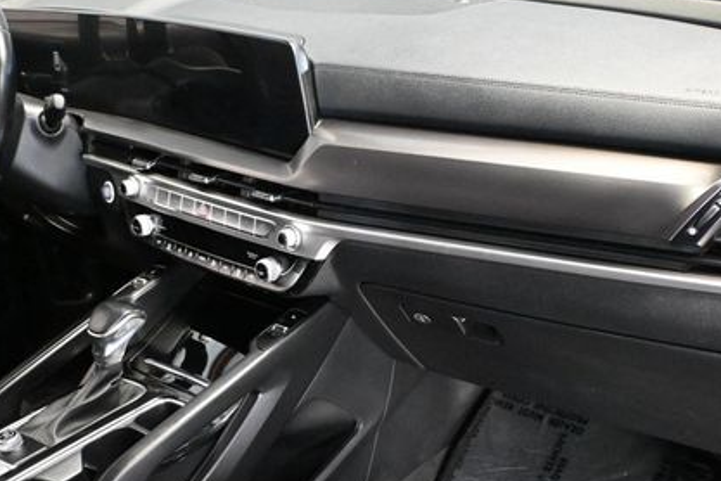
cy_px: 318
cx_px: 368
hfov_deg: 42.7
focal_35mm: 46
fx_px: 921
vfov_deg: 29.1
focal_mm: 20
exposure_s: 1/60
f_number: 3.8
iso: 10000
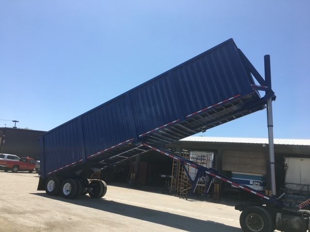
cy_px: 116
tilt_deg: +11.3
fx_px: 260
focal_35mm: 29
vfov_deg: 48.2
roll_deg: -5.1
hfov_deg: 61.7
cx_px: 155
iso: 25
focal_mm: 4.15
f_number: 2.2
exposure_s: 1/1282
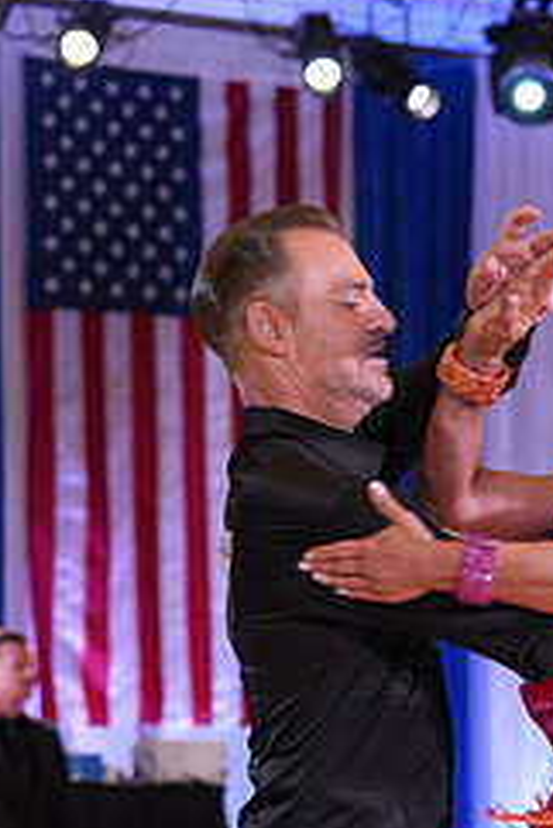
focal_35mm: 207
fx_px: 4762
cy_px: 972
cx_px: 496
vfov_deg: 9.8
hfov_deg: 6.6
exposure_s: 1/200
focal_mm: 86
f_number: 4.5
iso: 1600
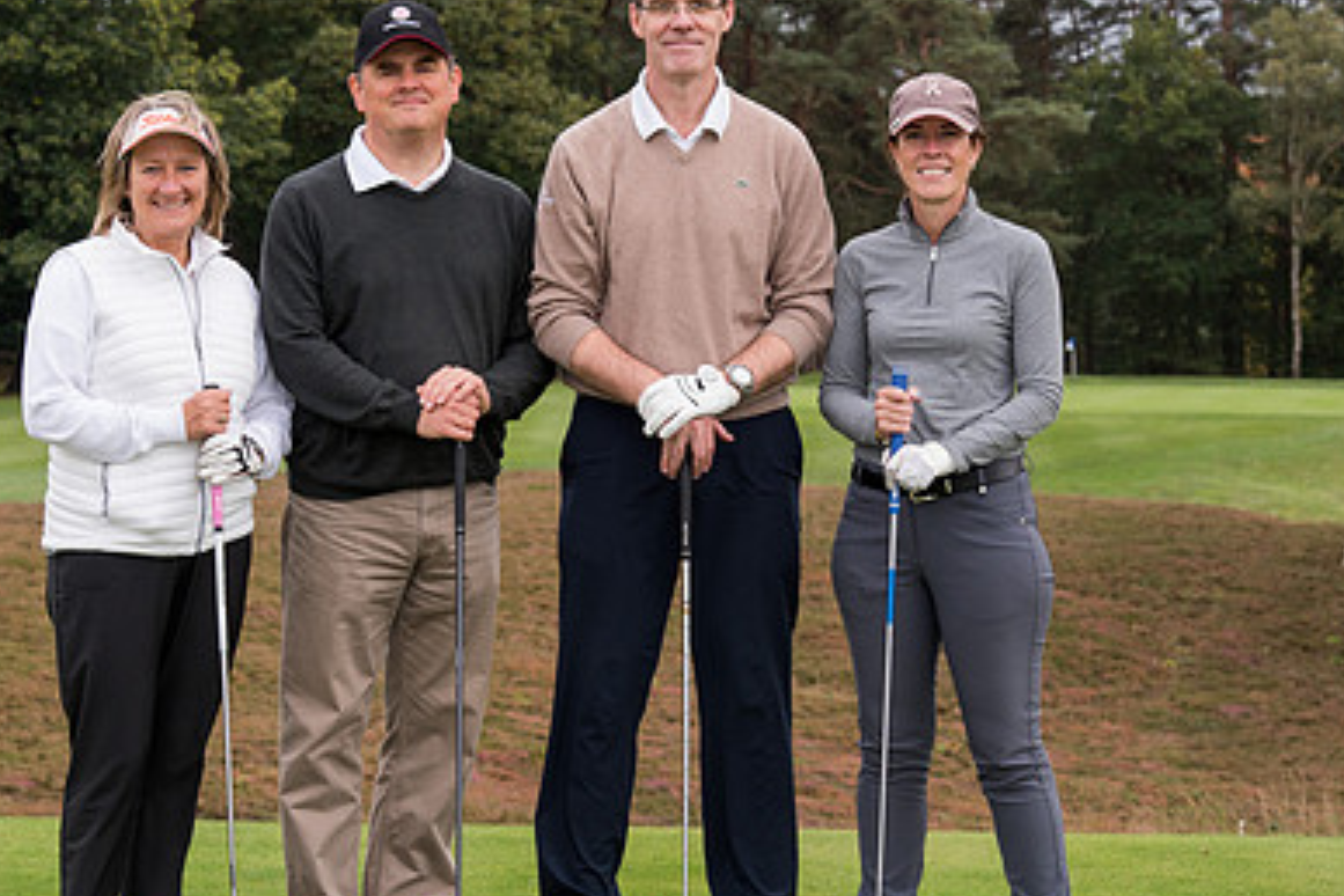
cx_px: 590
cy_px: 453
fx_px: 5600
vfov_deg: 9.1
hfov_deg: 13.7
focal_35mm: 150
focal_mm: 100
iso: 400
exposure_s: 1/250
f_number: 9
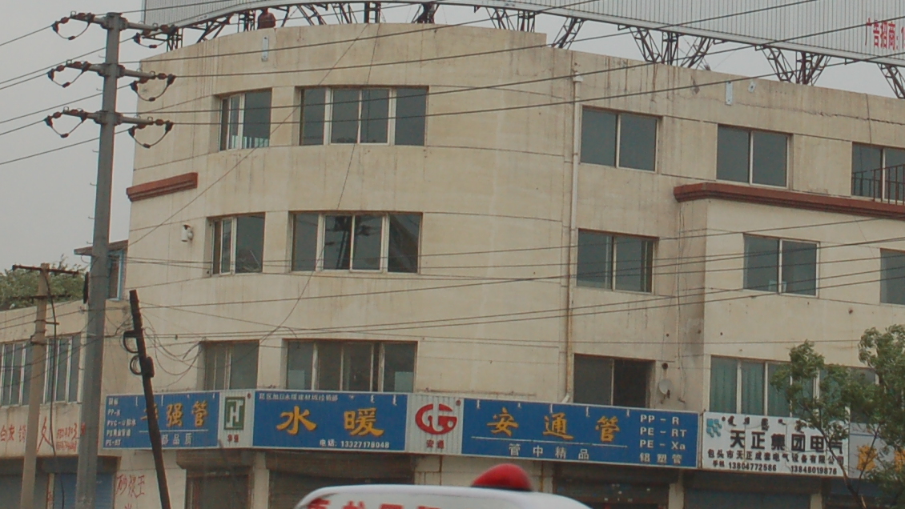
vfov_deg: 10.2
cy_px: -69
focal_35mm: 117
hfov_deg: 18.2
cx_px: 647
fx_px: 2808
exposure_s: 1/400
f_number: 11
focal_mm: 28
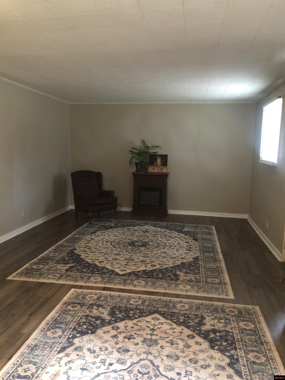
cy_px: 190
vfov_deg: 63.4
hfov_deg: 49.7
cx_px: 142
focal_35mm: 28
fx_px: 307
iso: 80
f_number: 1.8
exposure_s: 1/4
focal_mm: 3.99
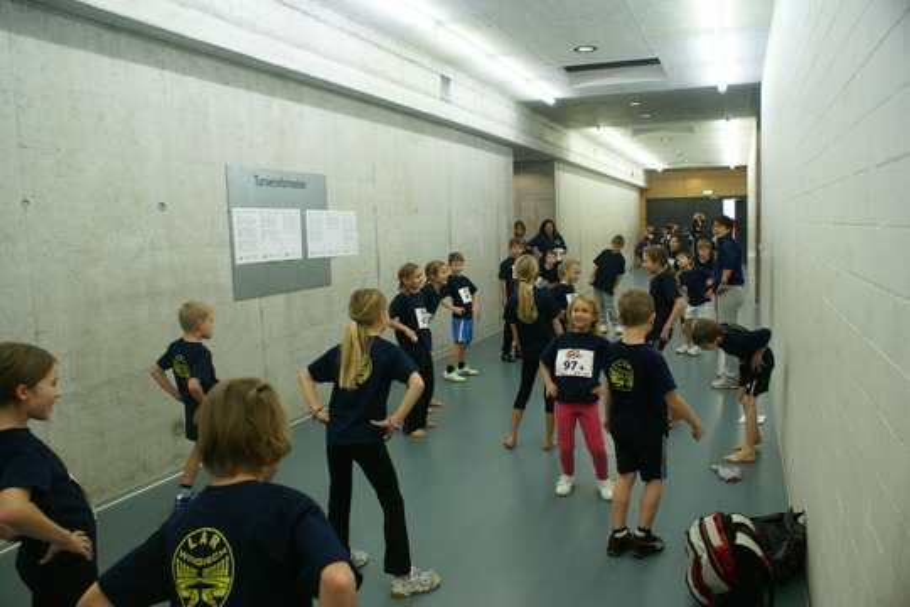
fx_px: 682
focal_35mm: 27
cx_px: 455
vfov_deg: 47.9
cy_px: 304
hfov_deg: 67.4
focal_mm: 18
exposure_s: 1/125
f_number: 3.5
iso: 400
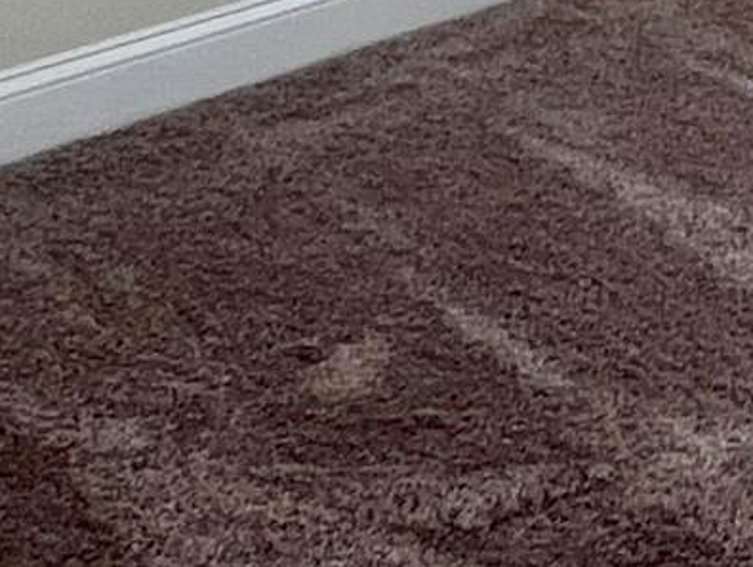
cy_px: -851
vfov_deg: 11.6
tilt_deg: +2.0
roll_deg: -1.9
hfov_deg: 15.7
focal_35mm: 101
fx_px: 2199
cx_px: 1475
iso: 32
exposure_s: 1/187
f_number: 1.8
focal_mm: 1.57
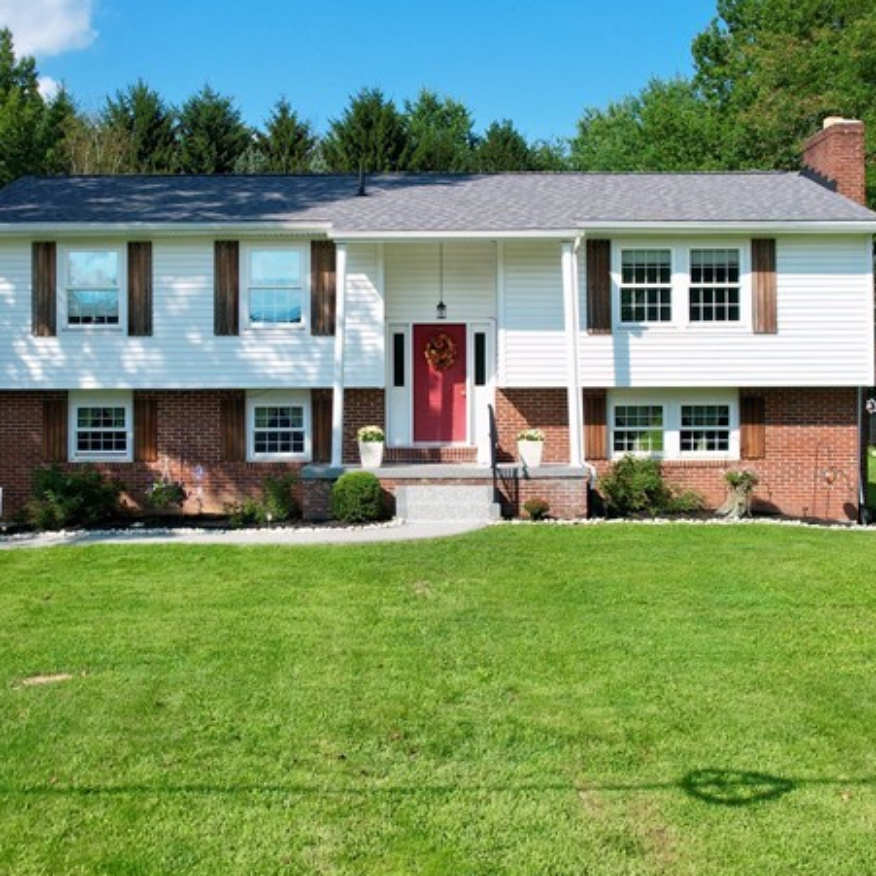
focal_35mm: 45
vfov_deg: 37.5
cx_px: 383
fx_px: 1288
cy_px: 387
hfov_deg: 37.5
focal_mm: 8.38
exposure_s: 1/1500
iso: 100
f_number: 2.8
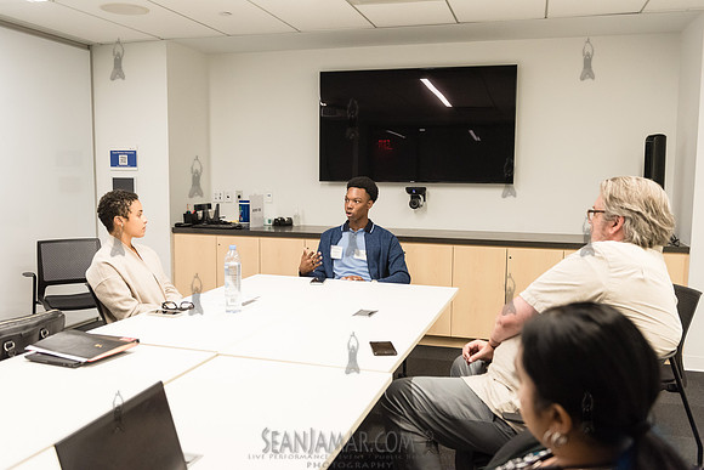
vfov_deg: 41.1
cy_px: 235
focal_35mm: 32
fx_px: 626
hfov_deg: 58.7
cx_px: 352
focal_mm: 32
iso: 2500
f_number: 4
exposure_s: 1/320
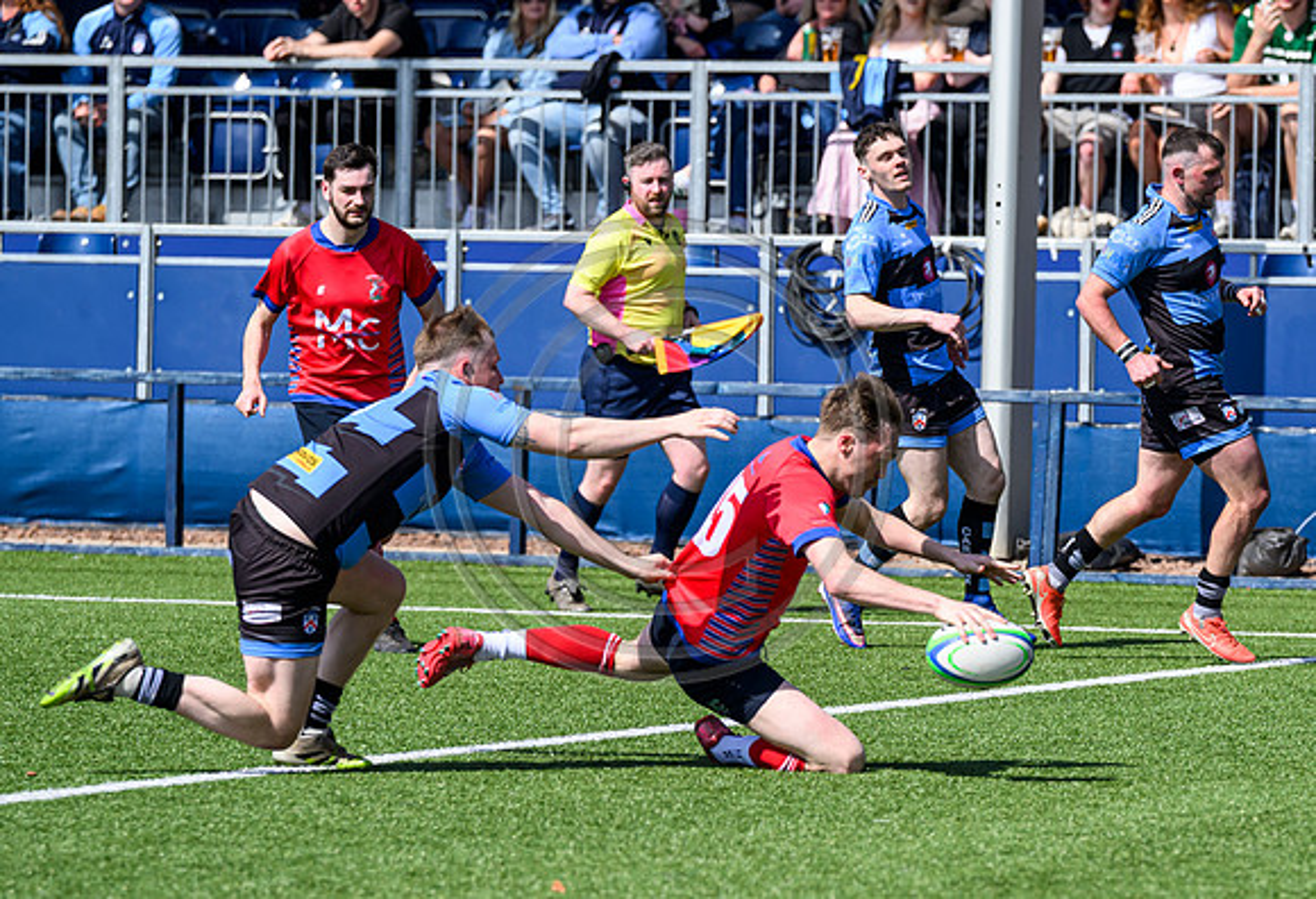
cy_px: 549
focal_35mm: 298
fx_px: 10968
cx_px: 838
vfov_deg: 4.7
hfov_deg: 6.9
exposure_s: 1/3200
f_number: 4.5
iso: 500
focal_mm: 200
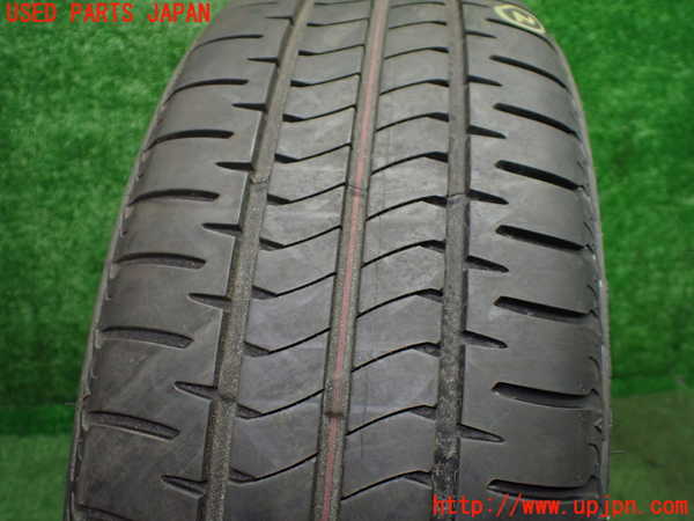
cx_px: 347
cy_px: 260
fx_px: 601
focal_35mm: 30
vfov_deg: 46.8
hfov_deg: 60.0
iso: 640
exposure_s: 1/125
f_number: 2.3
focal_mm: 5.4
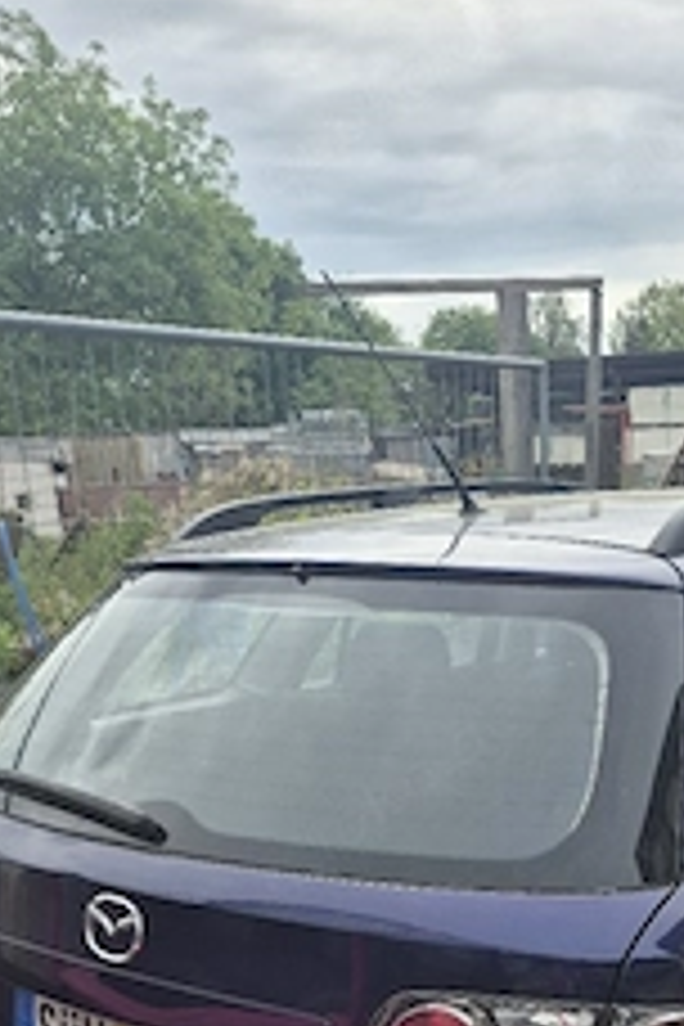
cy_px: 846
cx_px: 486
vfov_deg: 43.8
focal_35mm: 42
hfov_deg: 31.5
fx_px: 1197
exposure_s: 1/5000
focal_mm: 5.4
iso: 80
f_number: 1.8
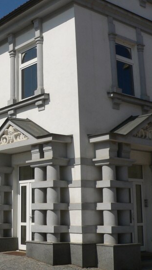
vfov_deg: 36.6
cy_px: 124
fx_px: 408
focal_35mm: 57
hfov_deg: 20.1
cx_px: -16
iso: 80
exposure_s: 1/800
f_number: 5.6
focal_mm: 6
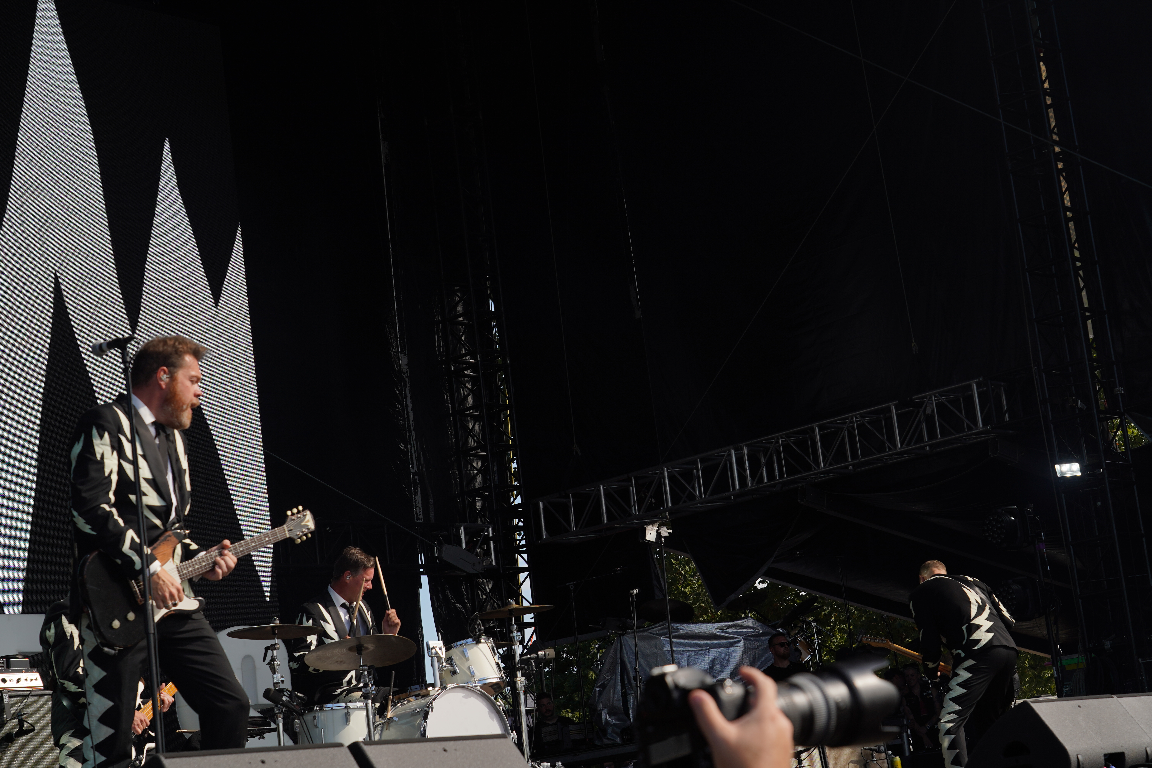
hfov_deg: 31.0
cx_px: 576
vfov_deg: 20.9
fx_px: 2080
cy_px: 384
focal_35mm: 65
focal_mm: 65
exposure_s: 1/320
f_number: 8
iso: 100
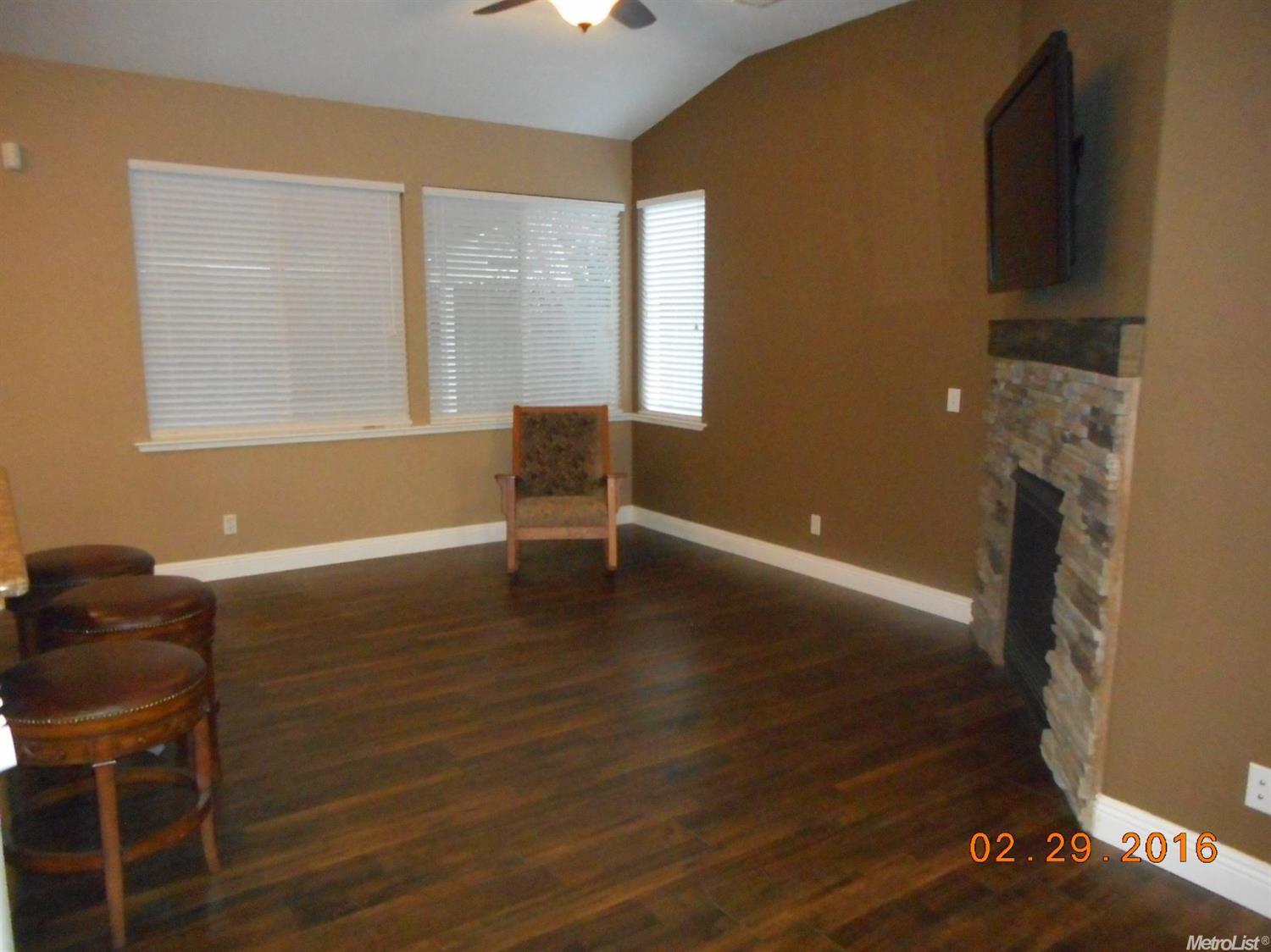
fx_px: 918
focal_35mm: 25
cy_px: 476
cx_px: 636
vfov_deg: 54.9
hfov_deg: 69.4
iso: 1000
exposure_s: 1/25
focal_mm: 4.5
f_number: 3.7
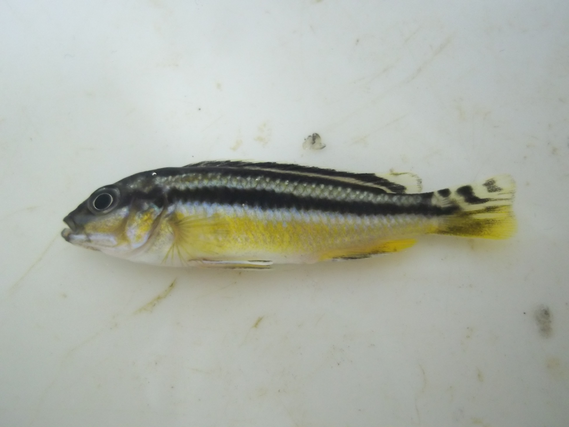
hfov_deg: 51.4
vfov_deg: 39.7
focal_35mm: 36
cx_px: 284
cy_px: 214
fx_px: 592
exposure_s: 1/8
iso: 244
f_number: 3.1
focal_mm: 6.5
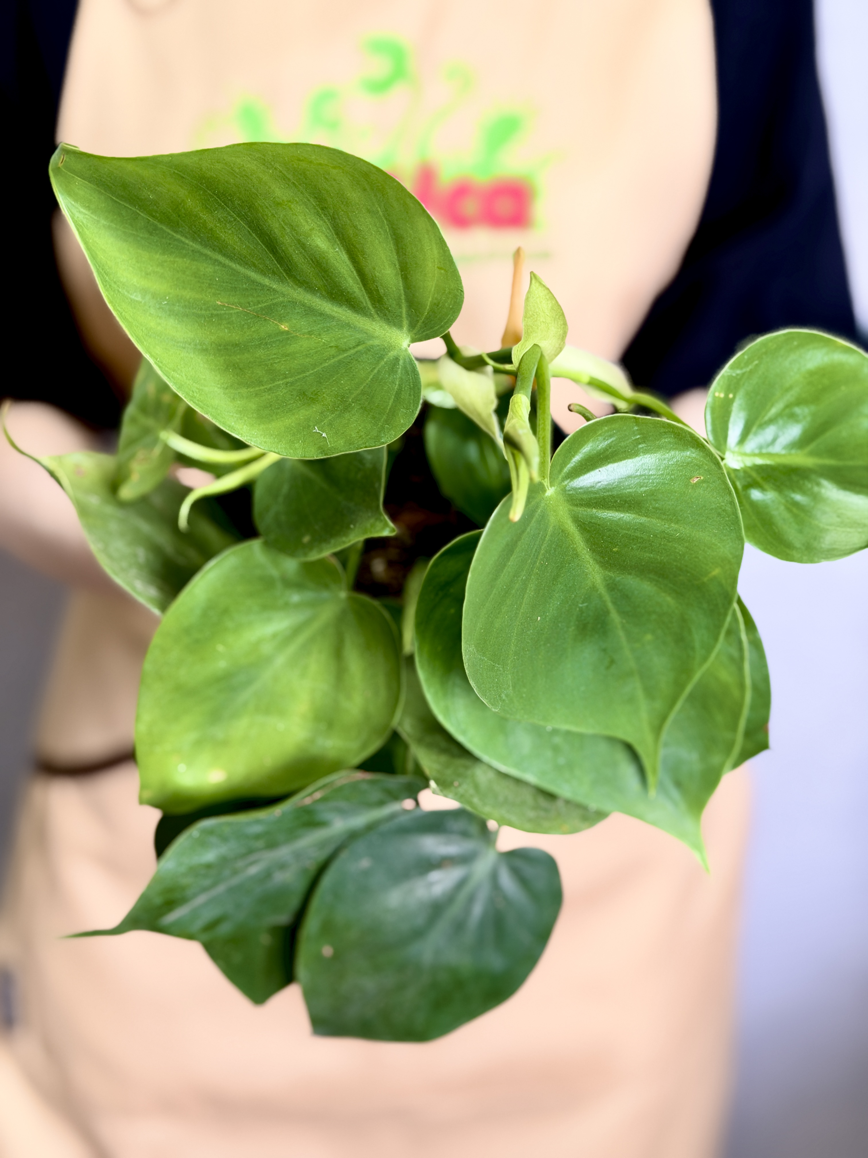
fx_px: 1605
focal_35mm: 48
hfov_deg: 30.3
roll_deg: +0.2
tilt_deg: -23.7
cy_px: 579
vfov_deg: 39.7
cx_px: 434
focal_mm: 6.76
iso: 80
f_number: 1.78
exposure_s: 1/121
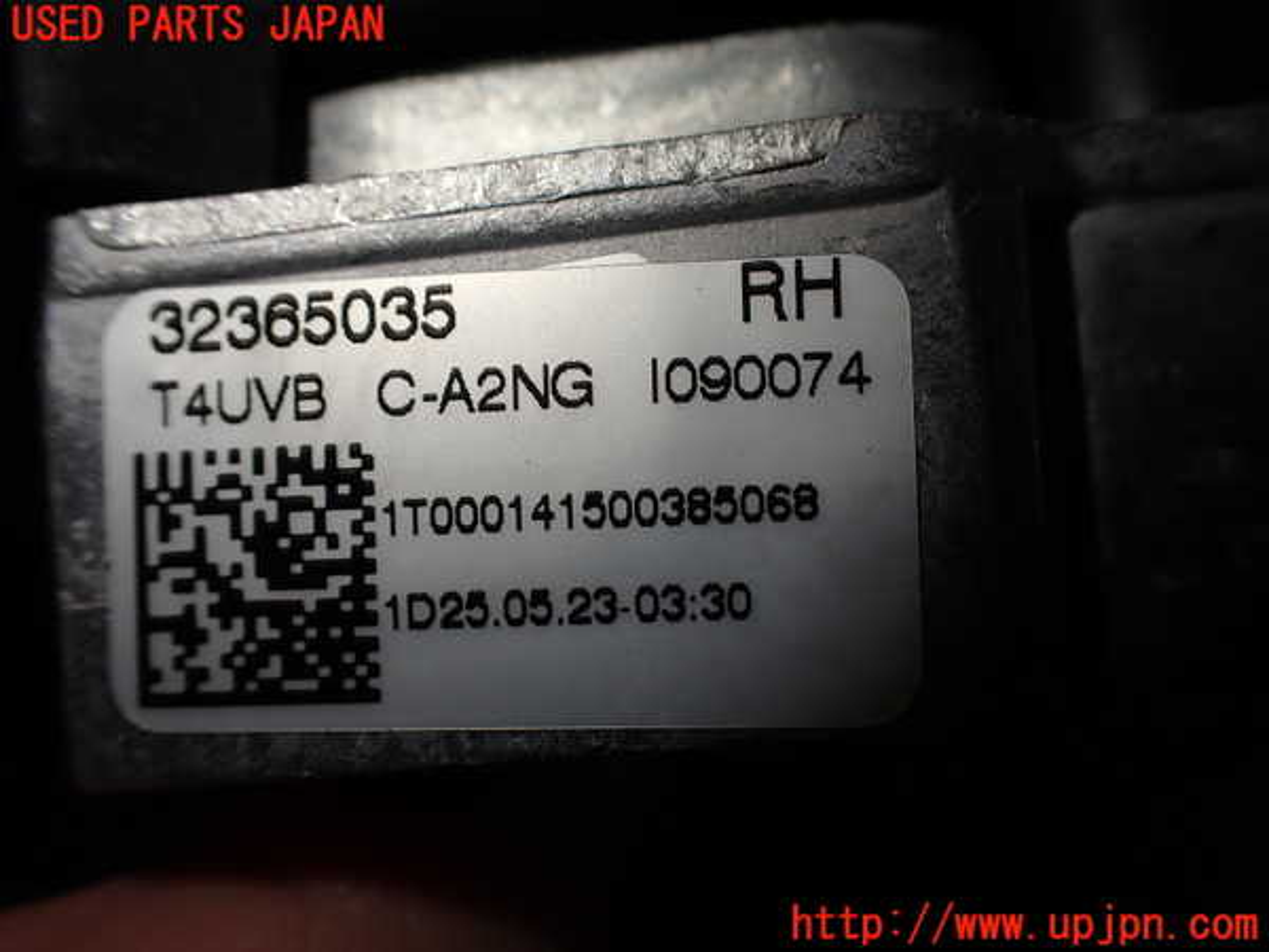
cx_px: 634
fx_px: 1100
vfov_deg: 46.8
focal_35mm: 30
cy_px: 476
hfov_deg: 60.0
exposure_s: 1/200
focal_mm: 5.4
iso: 100
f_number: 3.2
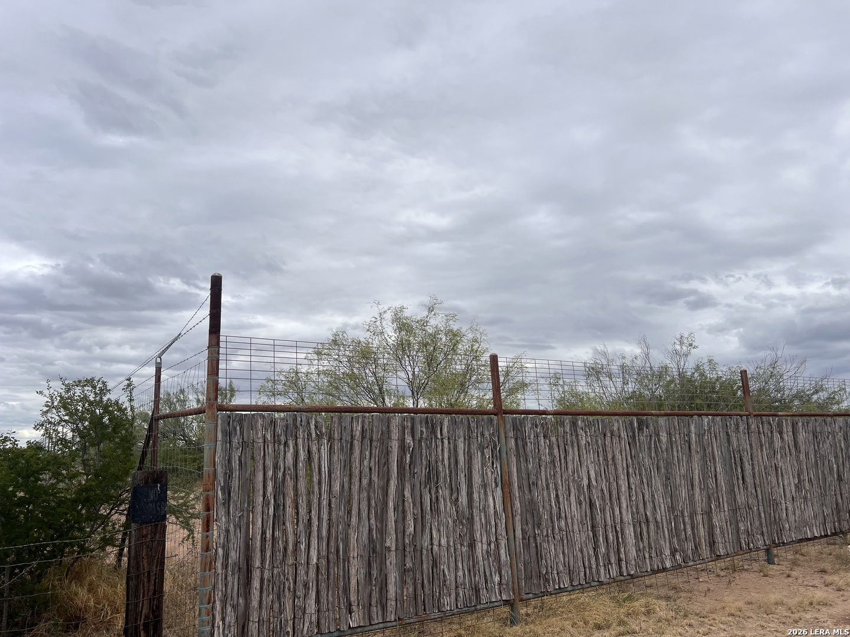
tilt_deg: +9.4
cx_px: 425
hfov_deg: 67.3
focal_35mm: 26
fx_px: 638
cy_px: 318
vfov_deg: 53.1
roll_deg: +2.3
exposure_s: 1/3257
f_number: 1.5
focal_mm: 5.7
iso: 50
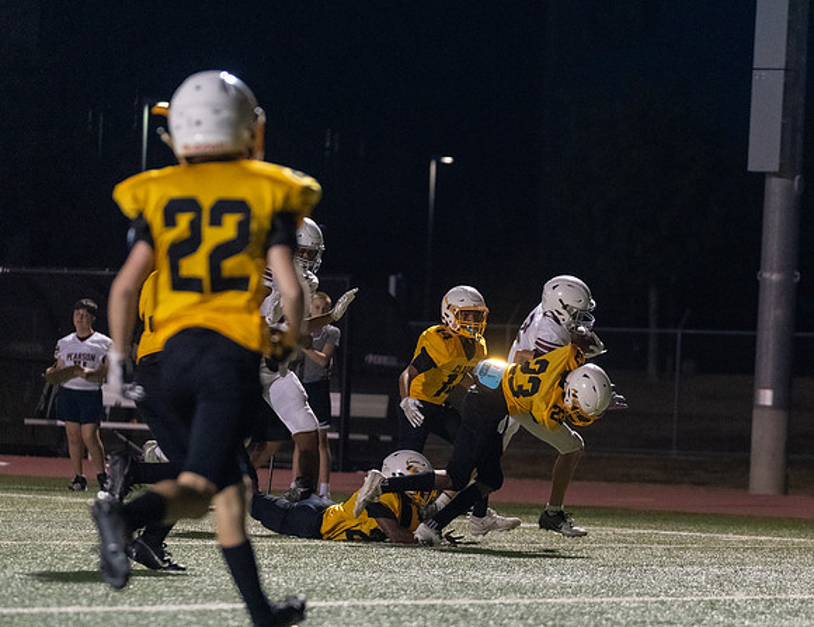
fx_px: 4798
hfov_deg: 9.7
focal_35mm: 202
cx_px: 617
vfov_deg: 7.5
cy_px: 411
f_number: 3.2
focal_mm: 132
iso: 6400
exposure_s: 1/1000
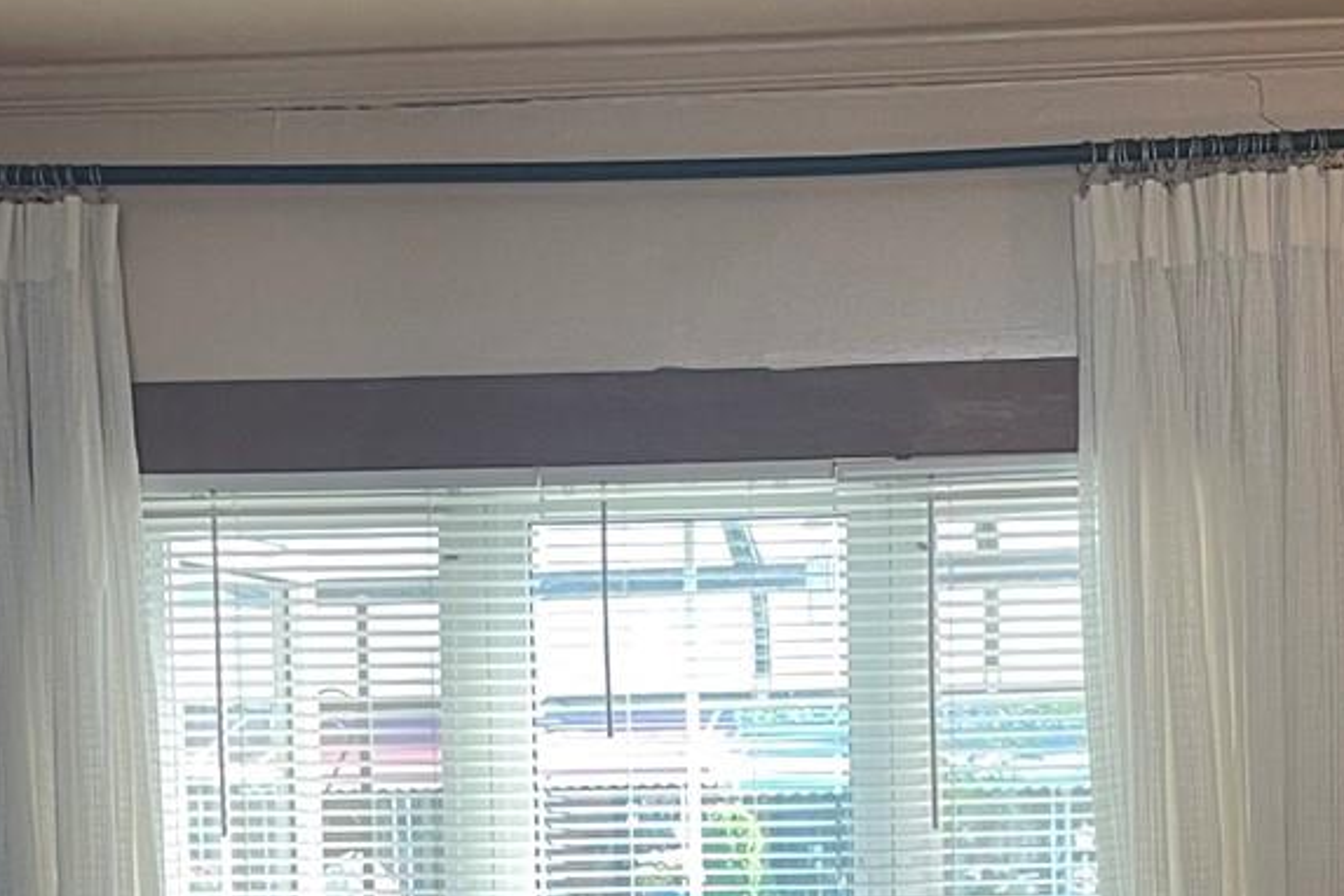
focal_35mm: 93
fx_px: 3472
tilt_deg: -5.9
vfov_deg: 14.2
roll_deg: +1.3
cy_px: 1142
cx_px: 701
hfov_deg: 21.9
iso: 100
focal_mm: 5.1
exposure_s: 1/60
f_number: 1.6
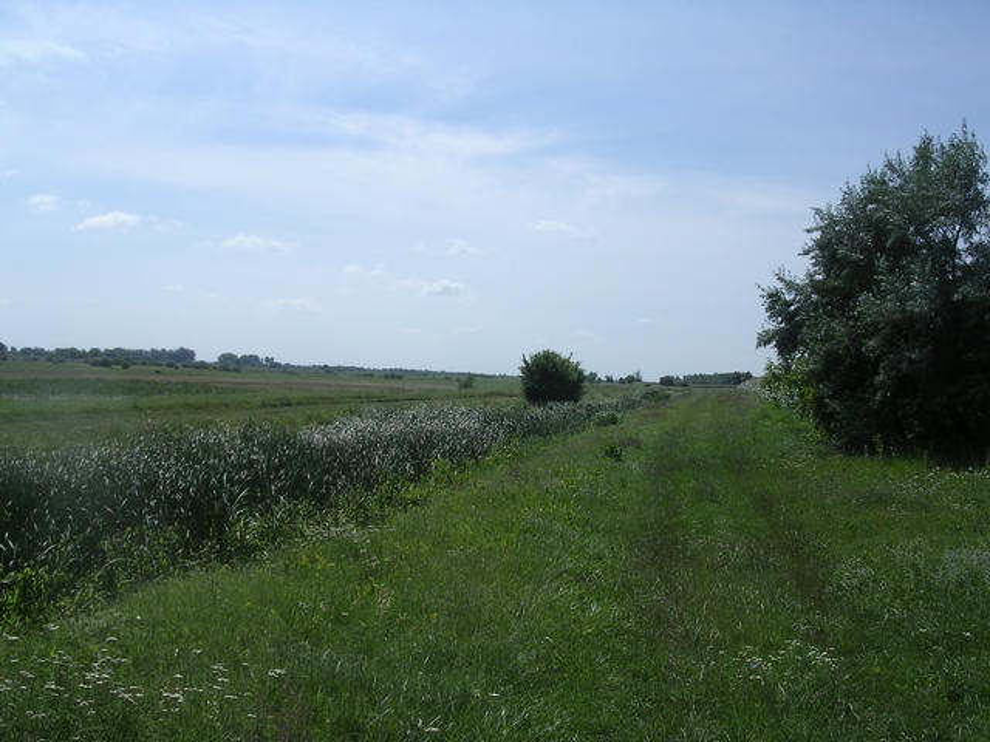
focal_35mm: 38
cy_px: 371
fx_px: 1087
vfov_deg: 37.7
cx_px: 495
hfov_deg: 49.0
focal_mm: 5.8
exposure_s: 1/585
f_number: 5.6
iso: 100
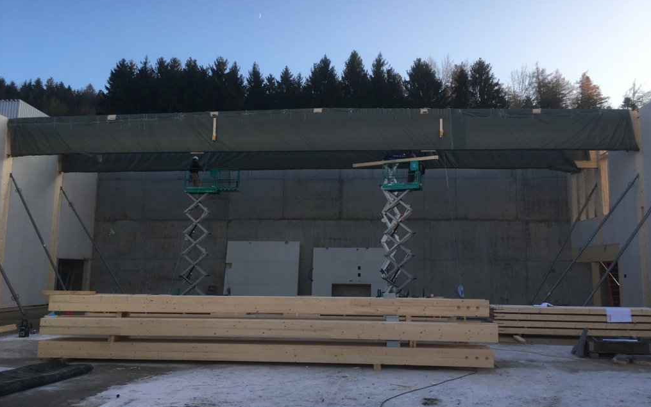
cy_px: 191
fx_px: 550
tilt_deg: +6.6
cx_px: 326
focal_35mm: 31
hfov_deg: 61.2
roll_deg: -1.6
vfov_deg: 40.6
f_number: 2.2
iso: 25
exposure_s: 1/513
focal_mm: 4.15
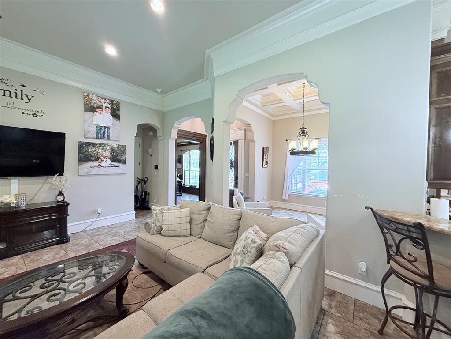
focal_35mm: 14
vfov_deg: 85.7
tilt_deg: -0.8
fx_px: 182
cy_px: 170
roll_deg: -0.8
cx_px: 226
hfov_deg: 102.1
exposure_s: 1/60
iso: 320
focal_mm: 2.22
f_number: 2.2
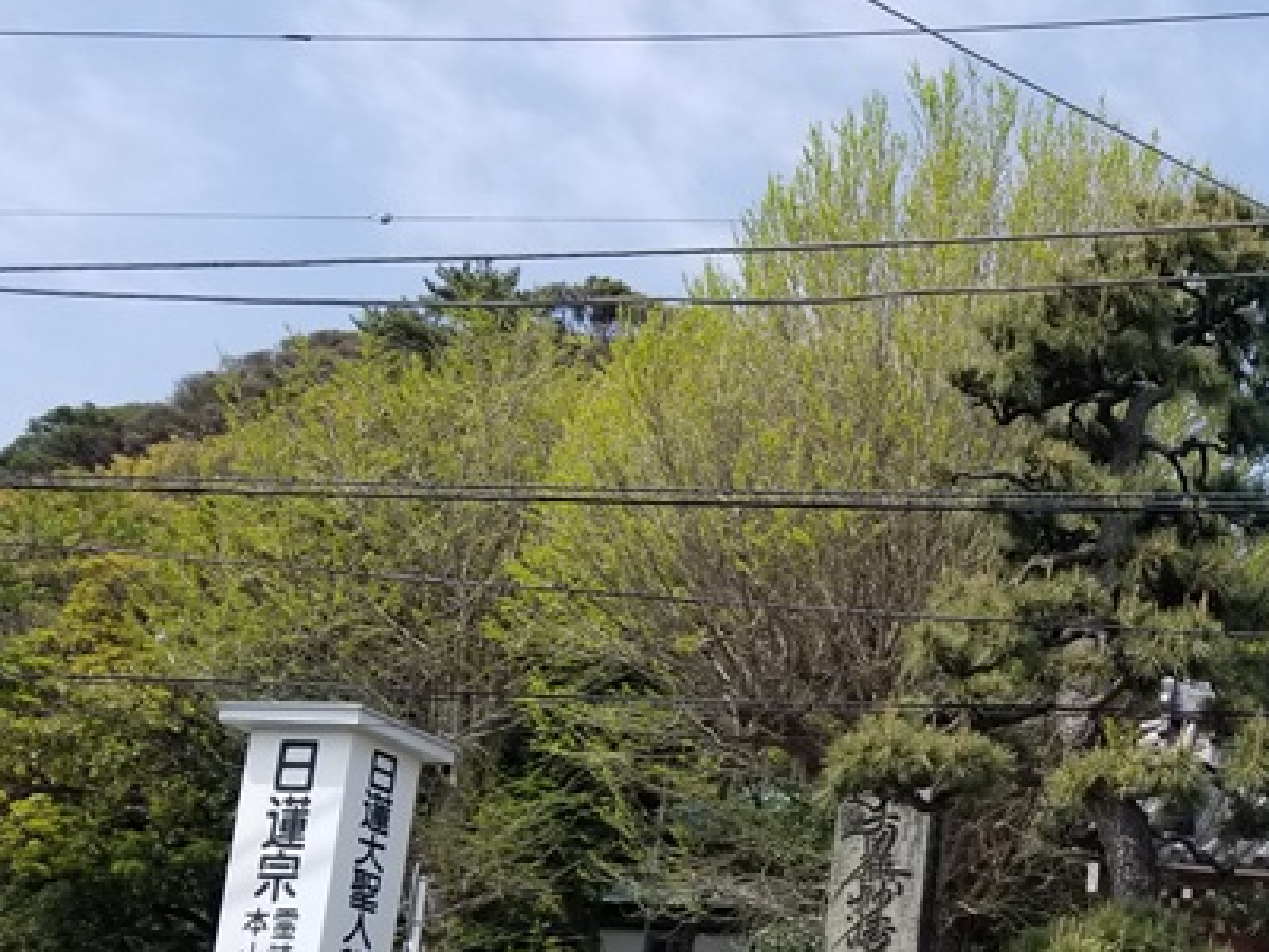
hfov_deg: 27.9
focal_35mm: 65
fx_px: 2383
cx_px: 1288
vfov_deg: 21.9
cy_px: 898
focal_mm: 4.25
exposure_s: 1/2424
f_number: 1.7
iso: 50
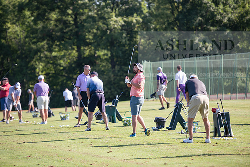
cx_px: 125
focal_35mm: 165
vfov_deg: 8.3
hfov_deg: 12.4
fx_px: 1146
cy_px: 84
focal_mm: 165
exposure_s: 1/500
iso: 100
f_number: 3.2
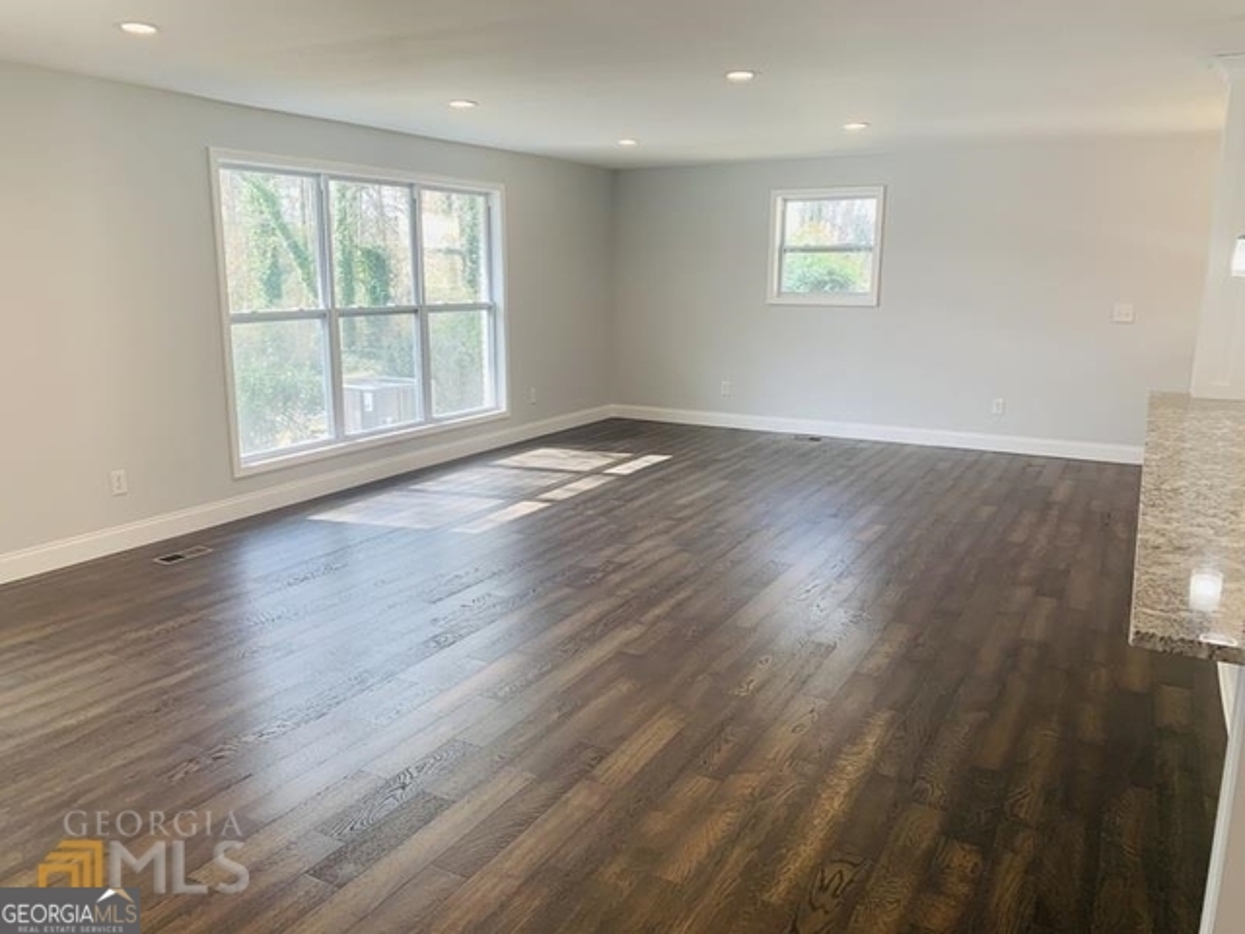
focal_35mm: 26
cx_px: 622
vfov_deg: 53.1
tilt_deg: -11.1
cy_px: 467
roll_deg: -0.8
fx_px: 935
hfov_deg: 67.3
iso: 64
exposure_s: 1/120
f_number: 1.8
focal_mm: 4.25
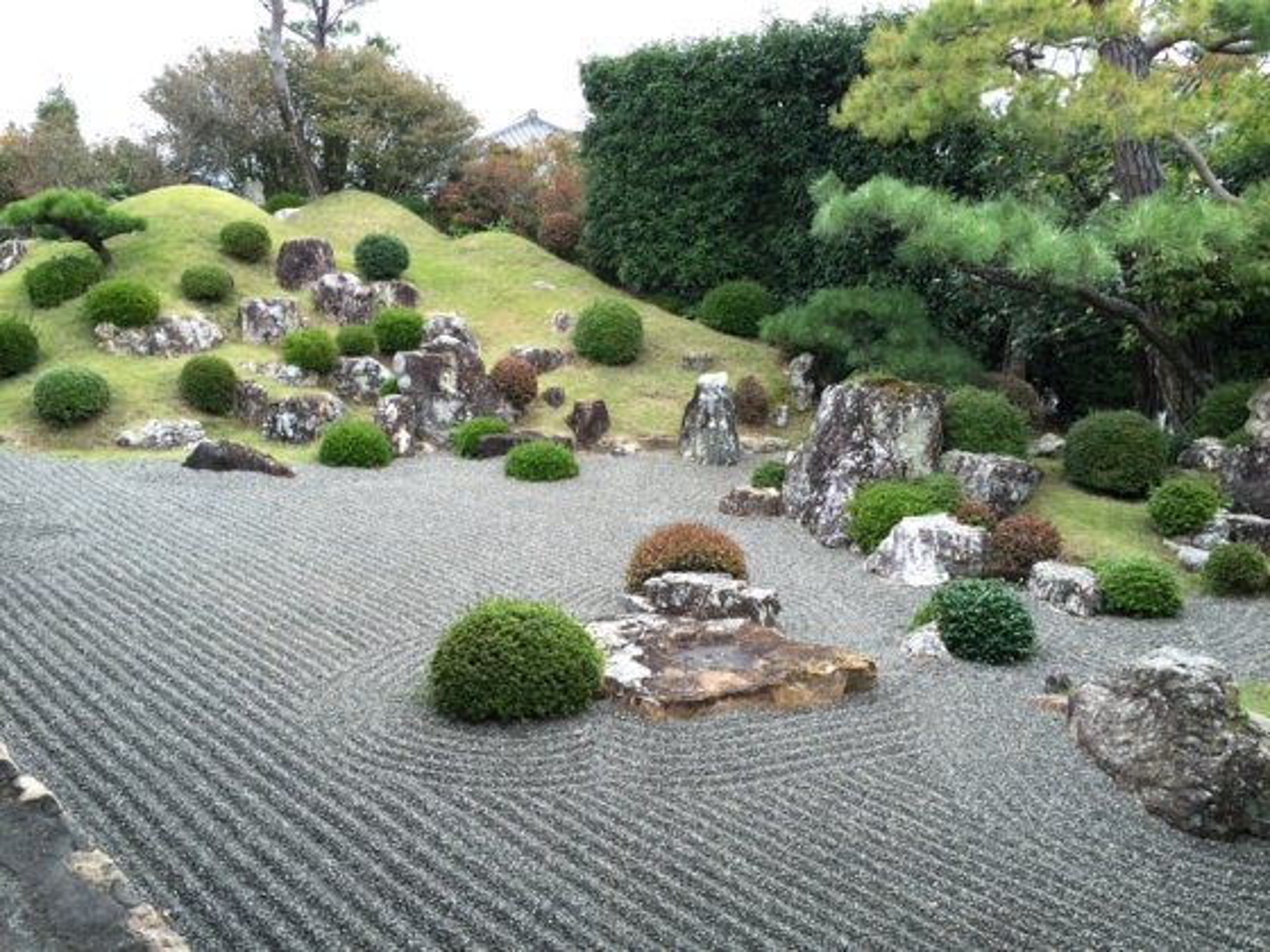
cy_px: 476
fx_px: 1064
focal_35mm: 29
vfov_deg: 48.2
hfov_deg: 61.7
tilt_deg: -10.8
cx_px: 635
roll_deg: -1.9
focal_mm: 4.15
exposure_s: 1/120
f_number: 2.2
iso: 32
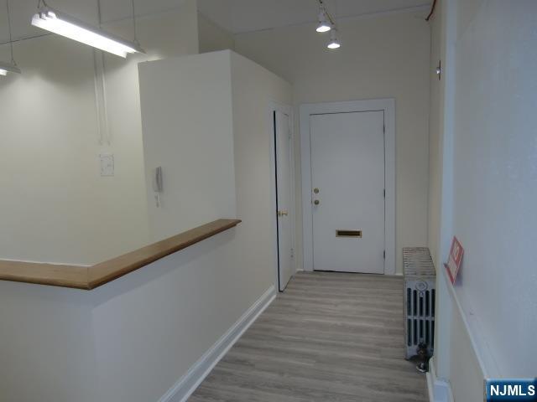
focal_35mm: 24
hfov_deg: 71.6
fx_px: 372
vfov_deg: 56.8
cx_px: 268
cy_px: 201
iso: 100
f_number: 3.2
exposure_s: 1/60
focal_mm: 4.3
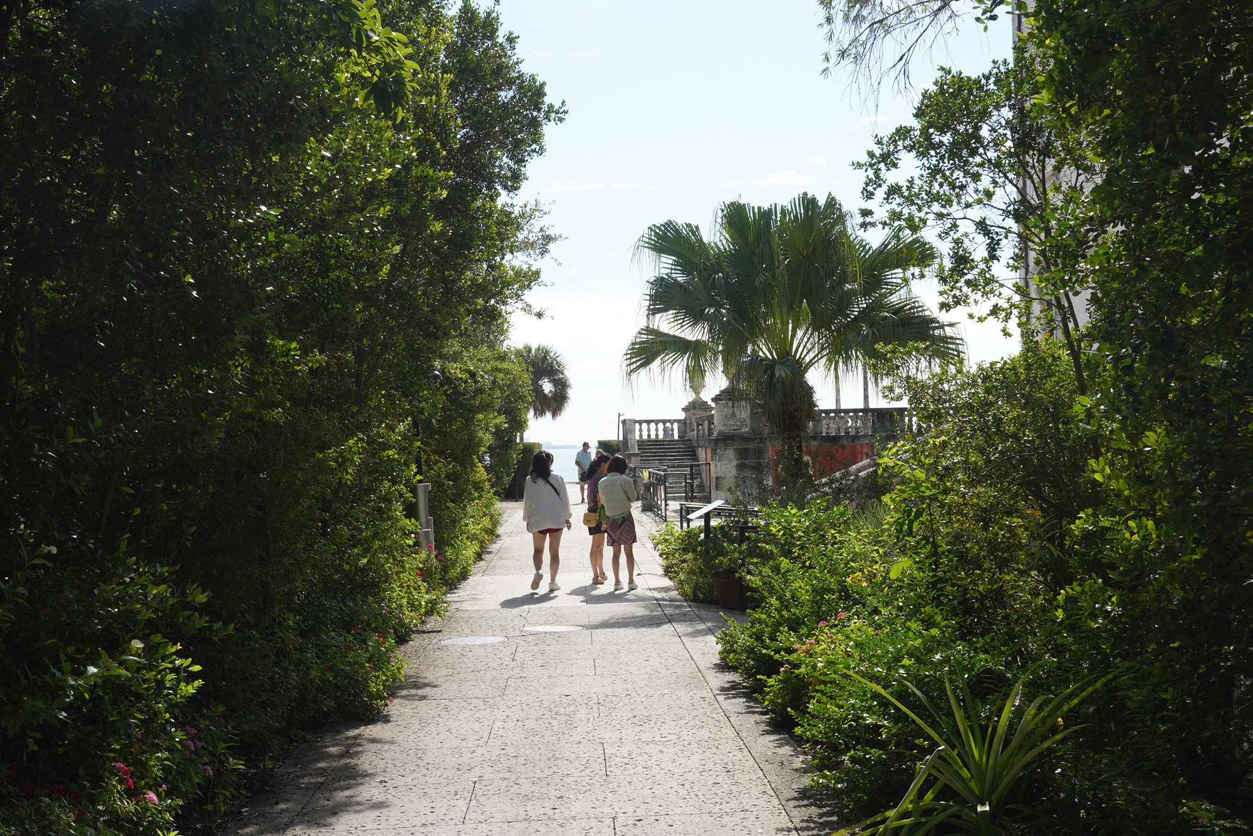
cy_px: 418
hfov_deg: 46.4
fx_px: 1462
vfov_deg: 31.9
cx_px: 626
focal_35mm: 42
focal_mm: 42
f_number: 18
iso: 200
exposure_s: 1/100
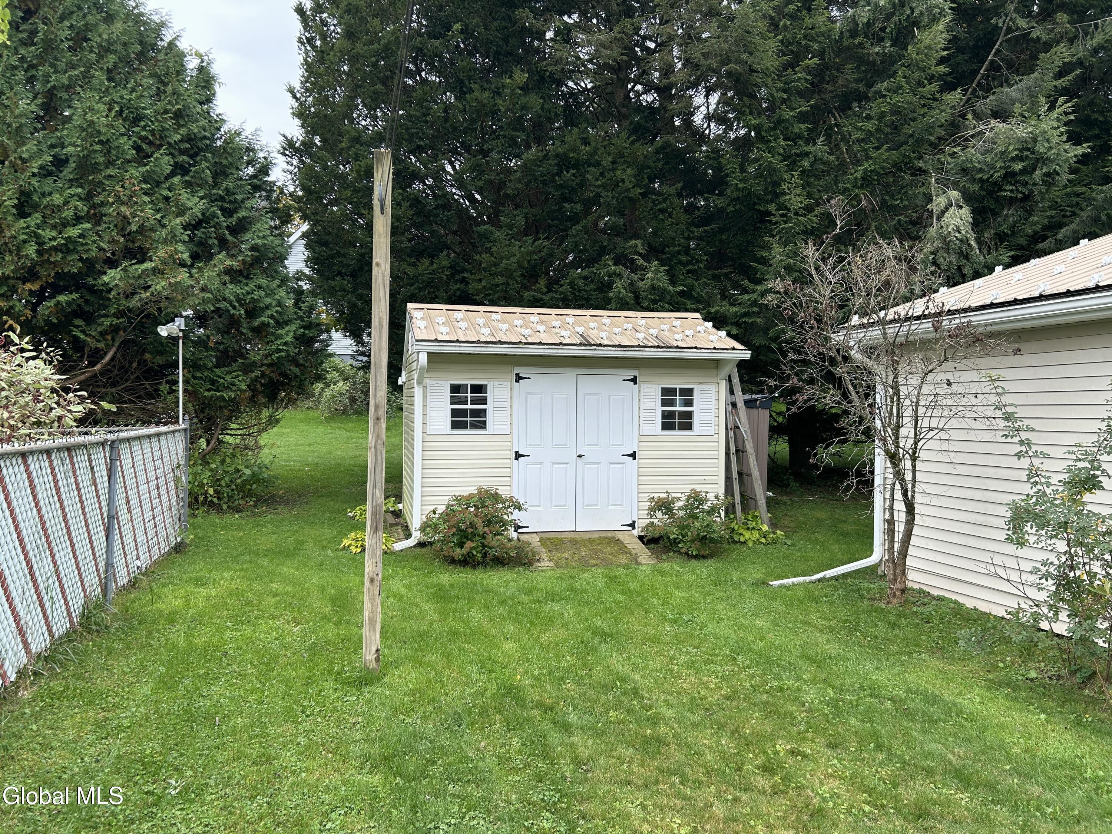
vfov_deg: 53.1
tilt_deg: +0.1
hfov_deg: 67.3
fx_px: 835
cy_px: 417
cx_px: 556
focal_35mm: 26
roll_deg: -0.7
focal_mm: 5.7
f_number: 1.5
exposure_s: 1/394
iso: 50
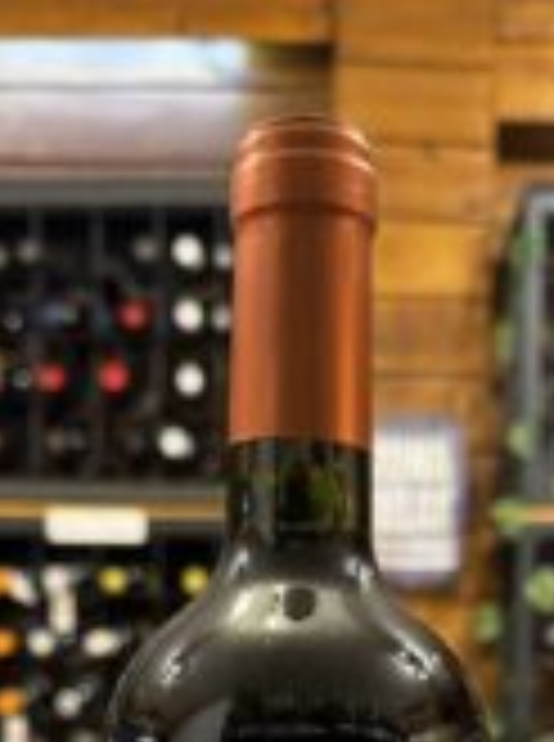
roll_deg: -0.4
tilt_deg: -5.3
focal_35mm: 63
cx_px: 288
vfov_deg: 27.1
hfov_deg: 23.2
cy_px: 895
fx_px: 1350
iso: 250
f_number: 1.78
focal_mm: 6.76
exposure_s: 1/50
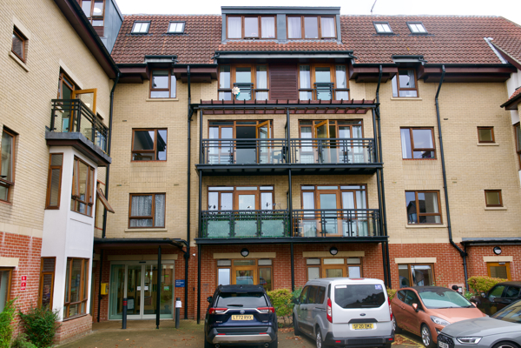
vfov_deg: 46.4
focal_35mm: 28
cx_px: 260
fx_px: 405
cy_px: 174
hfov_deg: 65.5
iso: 250
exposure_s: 1/60
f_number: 7.1
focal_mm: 28
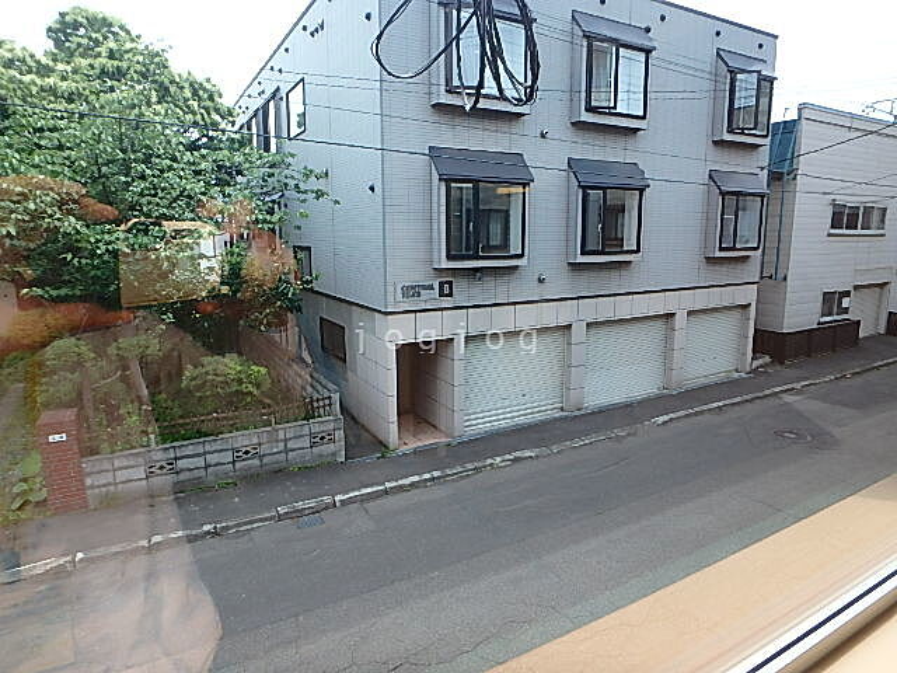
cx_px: 448
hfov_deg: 79.0
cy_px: 336
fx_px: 544
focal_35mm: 21
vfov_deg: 63.4
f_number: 3.5
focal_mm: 3.7
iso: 125
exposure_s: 1/320
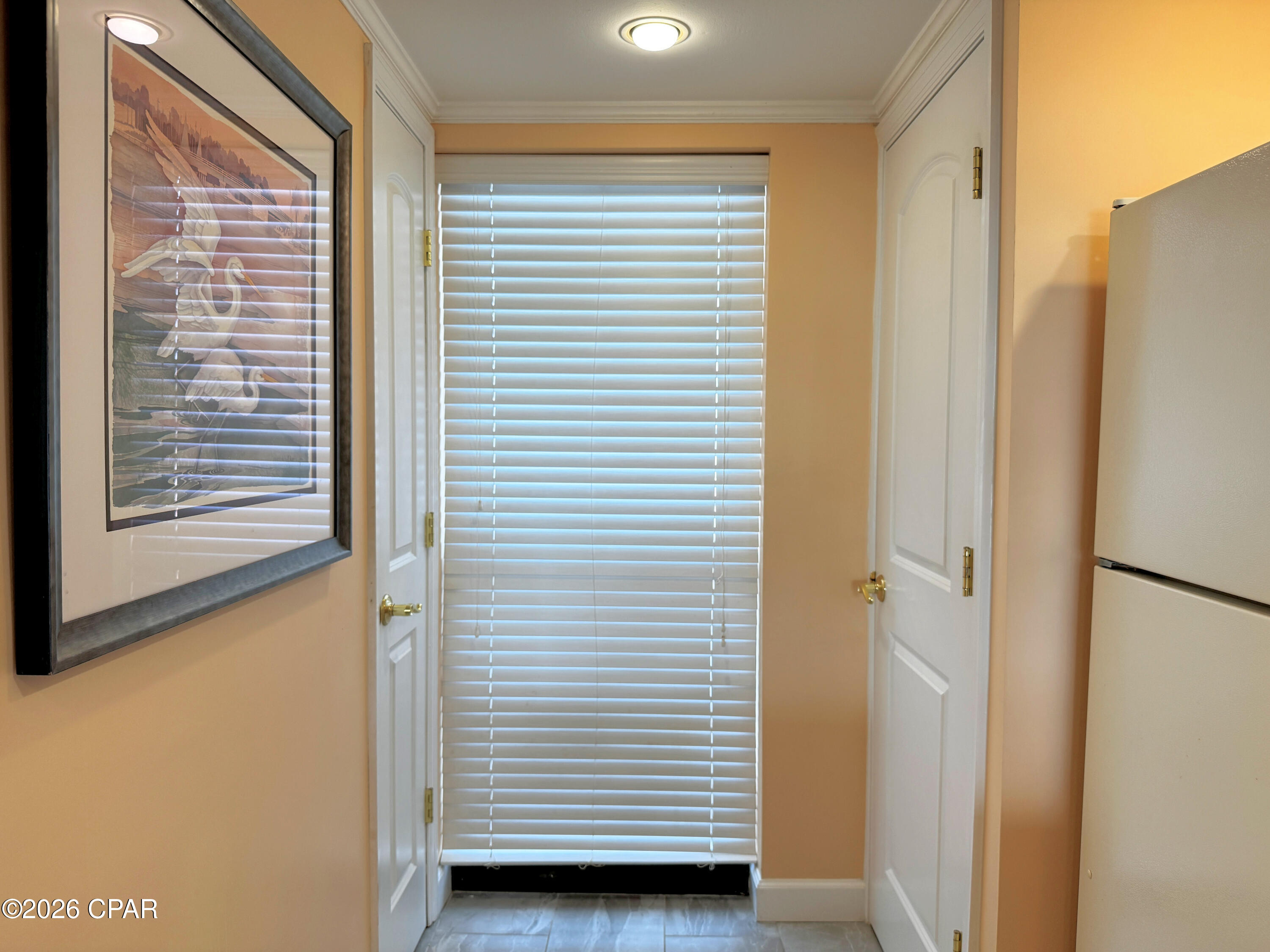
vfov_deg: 56.8
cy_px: 476
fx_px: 880
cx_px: 635
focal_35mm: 24
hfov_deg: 71.6
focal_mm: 6.76
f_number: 1.78
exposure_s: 1/120
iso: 160
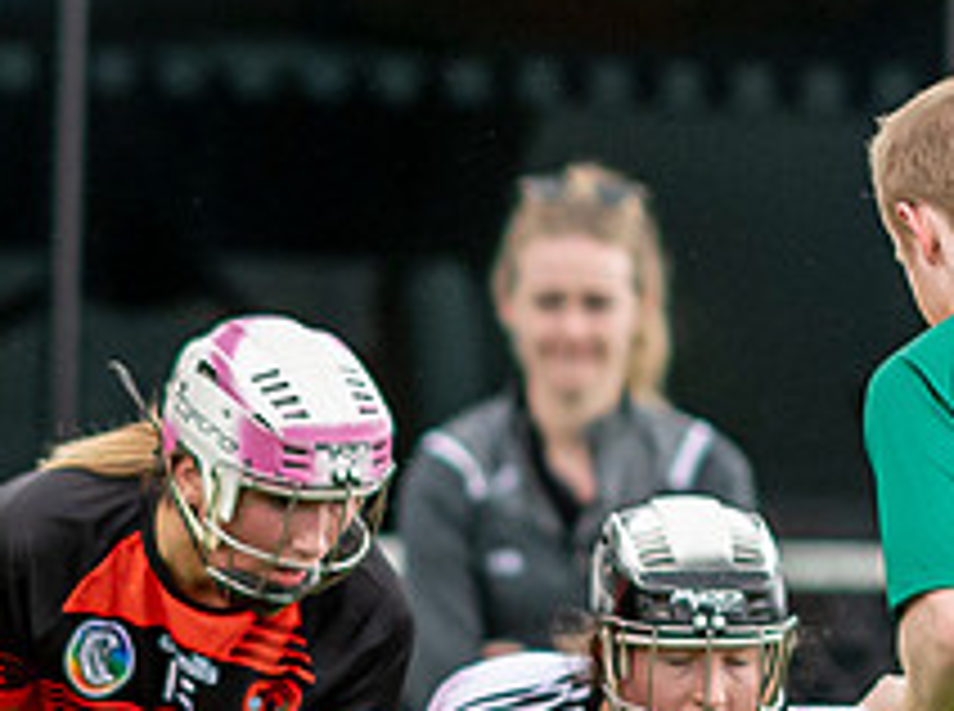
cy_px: 1253
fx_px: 75205
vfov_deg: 0.5
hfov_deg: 0.7
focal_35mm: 2735
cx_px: 62
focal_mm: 300
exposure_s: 1/1000
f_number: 2.8
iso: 400
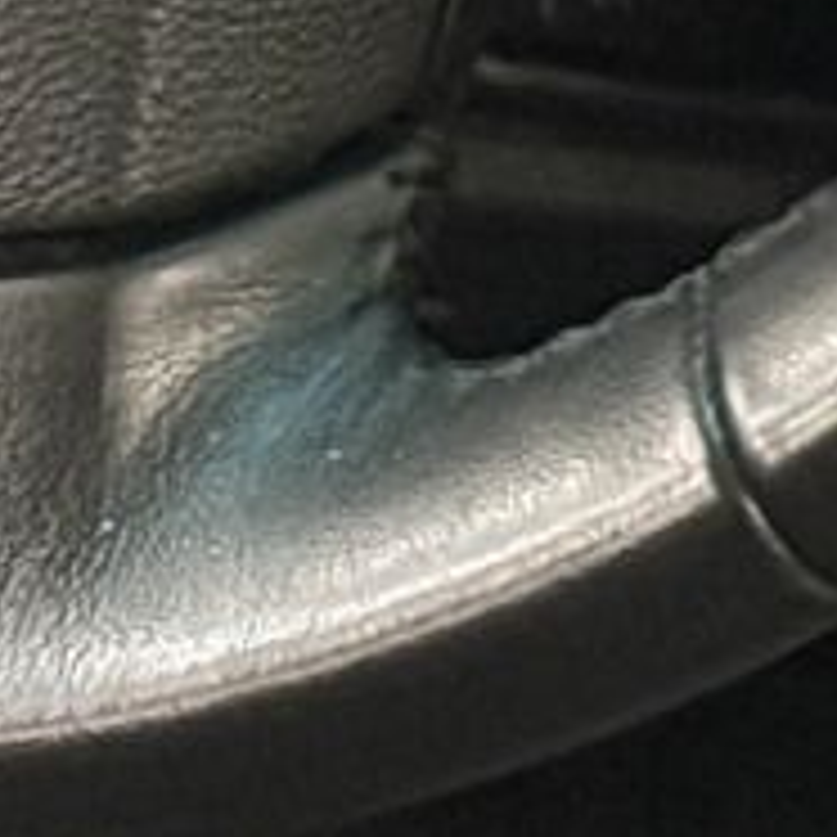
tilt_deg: -22.4
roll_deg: +1.3
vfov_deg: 3.9
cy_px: -981
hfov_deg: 3.9
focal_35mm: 439
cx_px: 1782
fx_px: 12009
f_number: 1.78
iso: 640
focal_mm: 6.76
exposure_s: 1/30
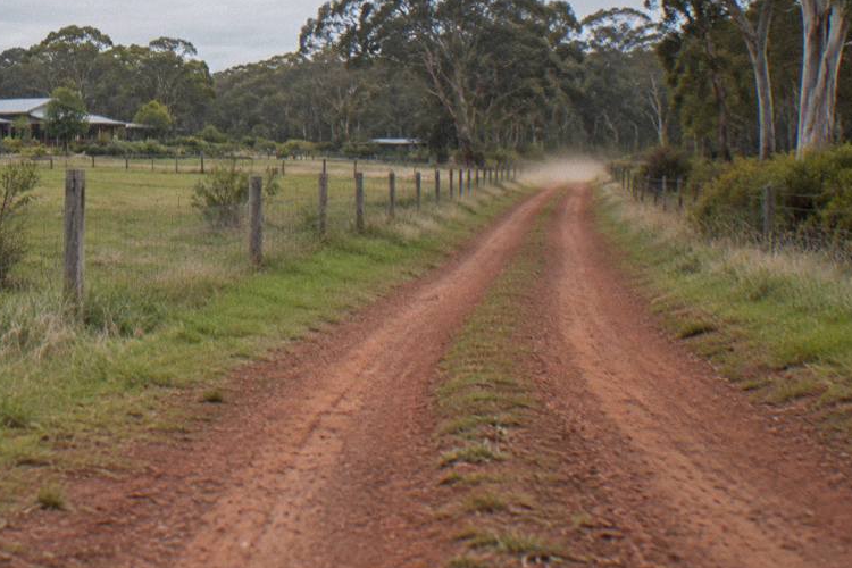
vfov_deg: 40.9
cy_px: 229
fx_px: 757
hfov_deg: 57.7
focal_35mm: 32
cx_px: 299
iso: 500
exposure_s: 1/500
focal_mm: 24
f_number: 8
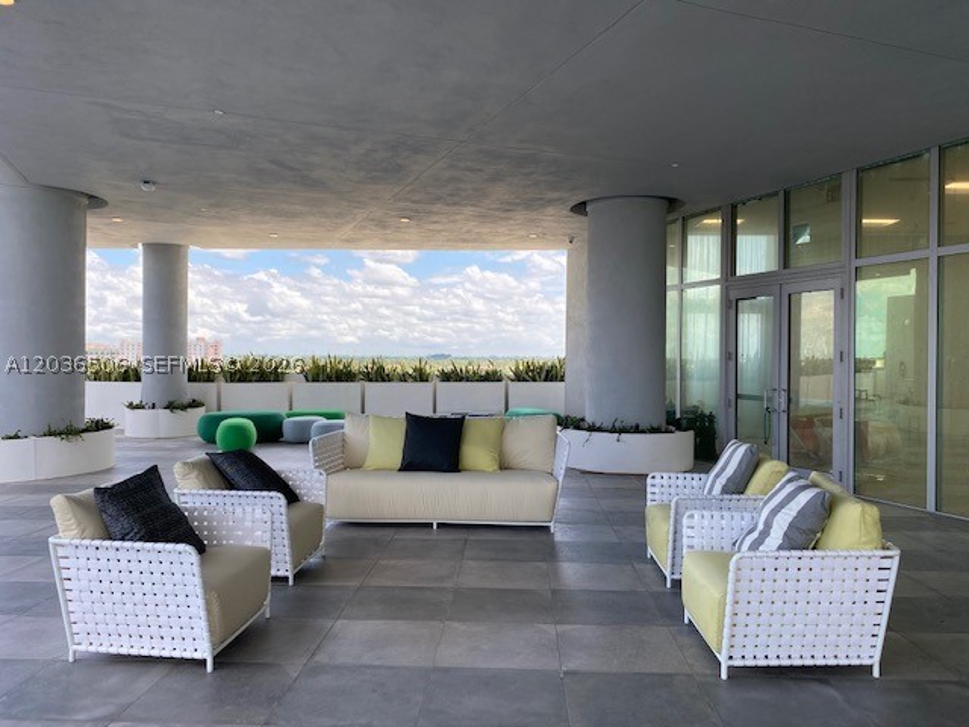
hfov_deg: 67.3
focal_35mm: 26
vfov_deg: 53.1
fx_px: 728
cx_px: 484
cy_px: 364
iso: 32
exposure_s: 1/767
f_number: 1.8
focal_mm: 4.25
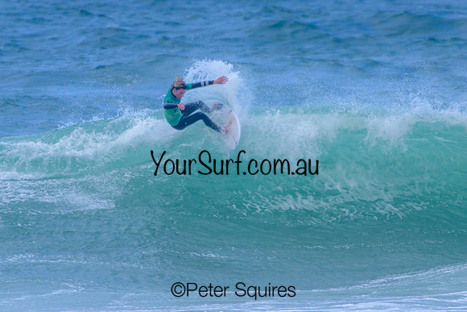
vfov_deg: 1.4
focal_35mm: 1000
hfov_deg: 2.1
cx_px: 234
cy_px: 156
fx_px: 12975
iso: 2200
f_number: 11
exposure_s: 1/2500
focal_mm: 1000
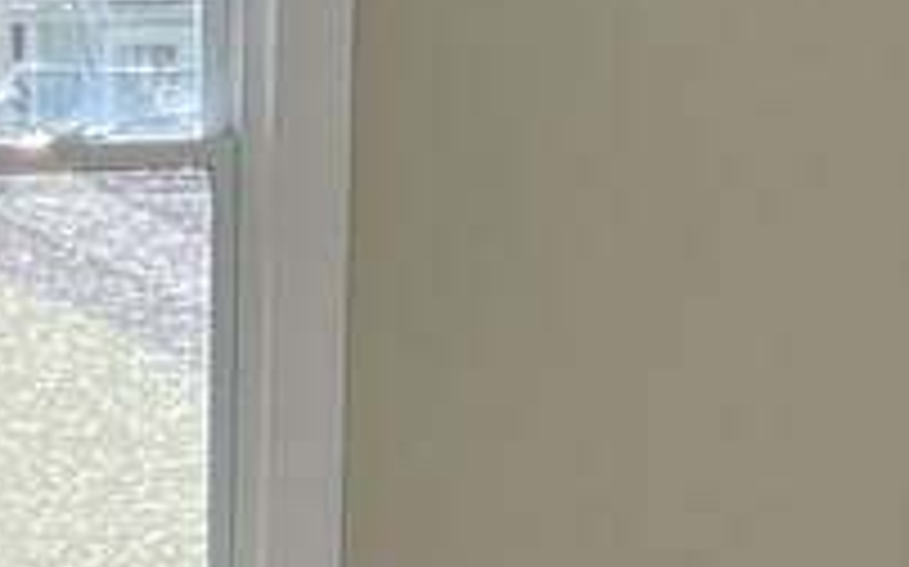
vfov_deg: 7.6
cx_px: -36
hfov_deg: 13.2
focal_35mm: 156
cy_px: 1557
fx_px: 3862
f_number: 1.8
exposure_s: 1/318
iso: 16
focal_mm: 3
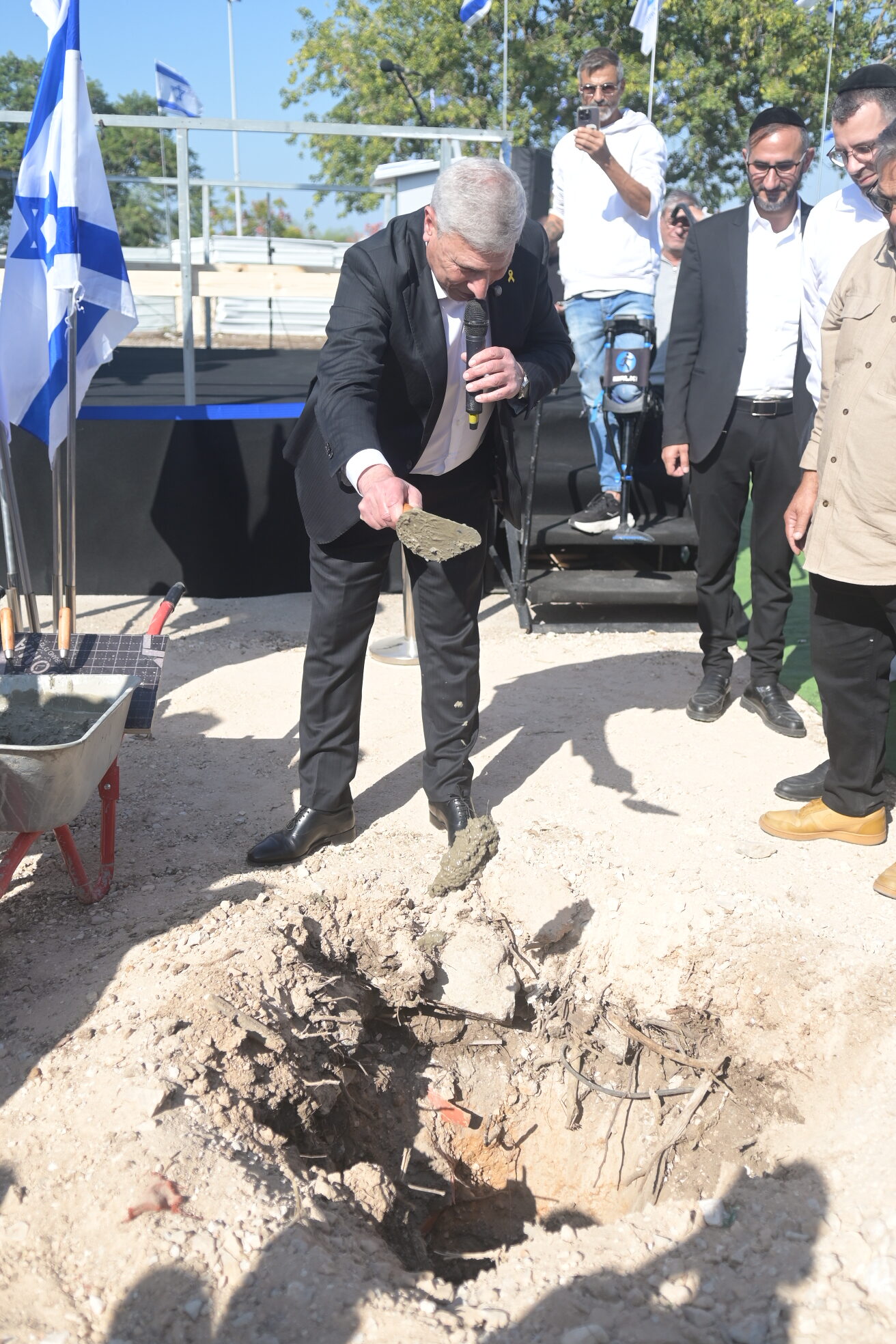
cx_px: 448
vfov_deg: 55.8
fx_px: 1269
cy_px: 672
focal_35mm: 34
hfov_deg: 38.9
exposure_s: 1/1250
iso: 100
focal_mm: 23
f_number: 2.8
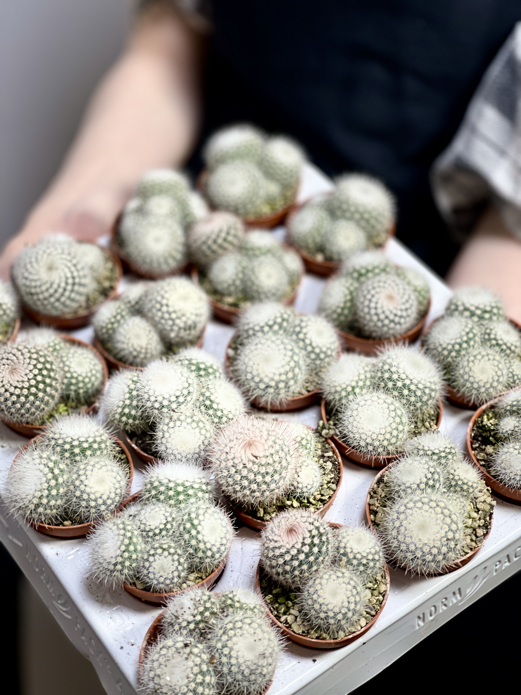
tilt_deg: -32.2
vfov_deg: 30.3
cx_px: 260
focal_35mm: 64
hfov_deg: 22.9
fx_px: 1284
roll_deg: +2.8
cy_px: 348
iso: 100
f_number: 2.2
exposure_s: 1/100
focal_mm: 7.5
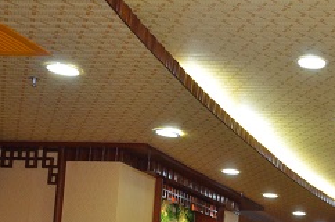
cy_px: 244
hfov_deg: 23.5
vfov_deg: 16.8
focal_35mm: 78
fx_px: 726
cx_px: 413
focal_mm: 21
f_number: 5.6
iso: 1600
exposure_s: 1/60
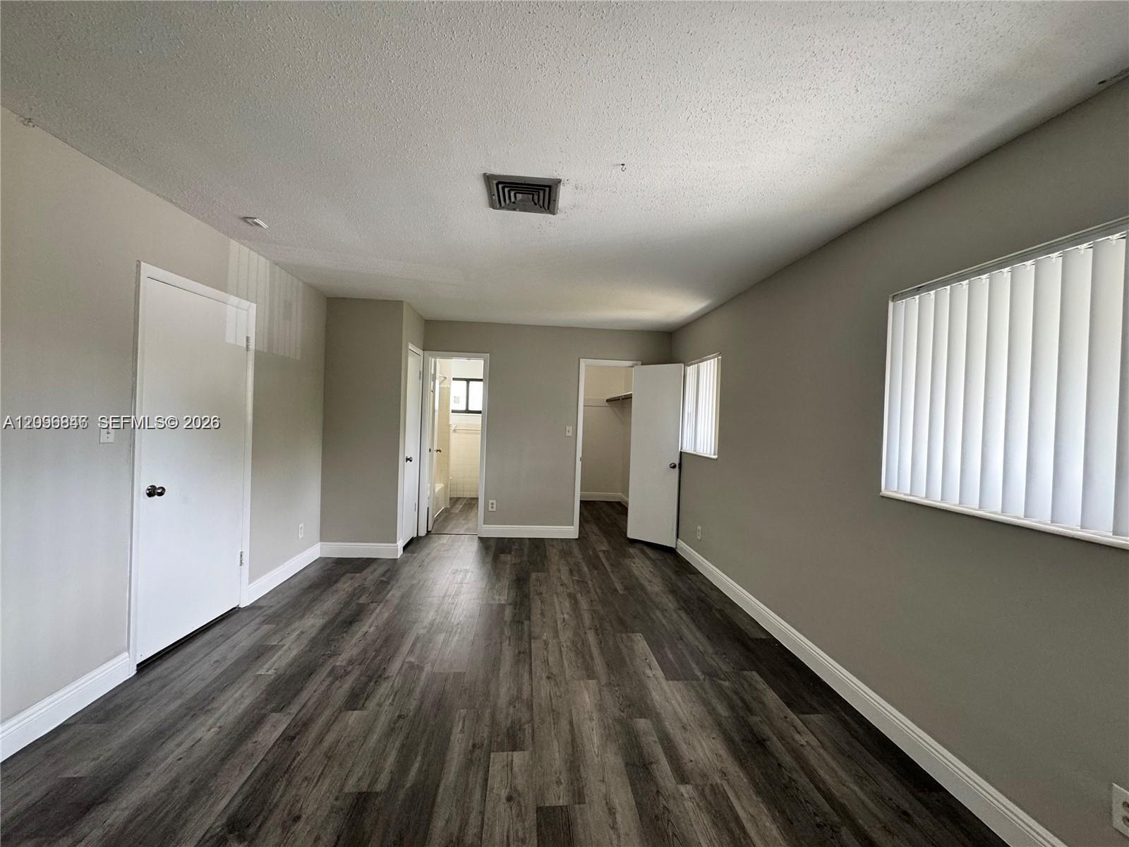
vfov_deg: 85.7
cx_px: 564
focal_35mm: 14
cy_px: 424
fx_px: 457
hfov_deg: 102.1
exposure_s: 1/60
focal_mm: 2.22
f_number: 2.2
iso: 200
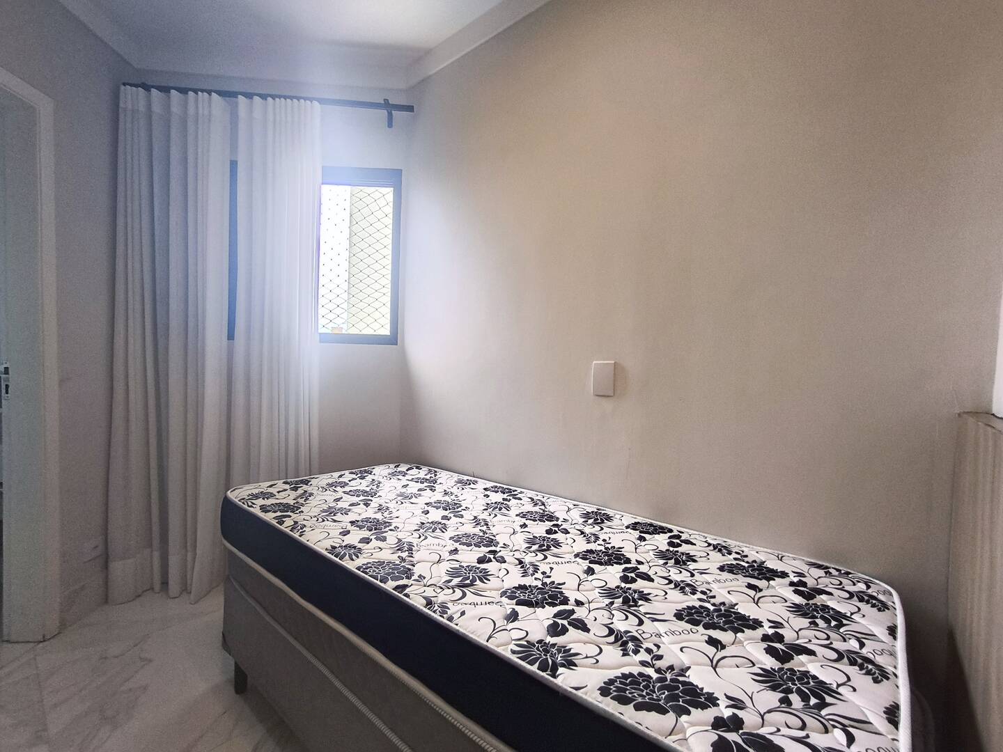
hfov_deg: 94.5
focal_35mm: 16
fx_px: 464
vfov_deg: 78.1
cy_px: 376
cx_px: 502
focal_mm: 1.65
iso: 100
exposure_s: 1/120
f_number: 2.2
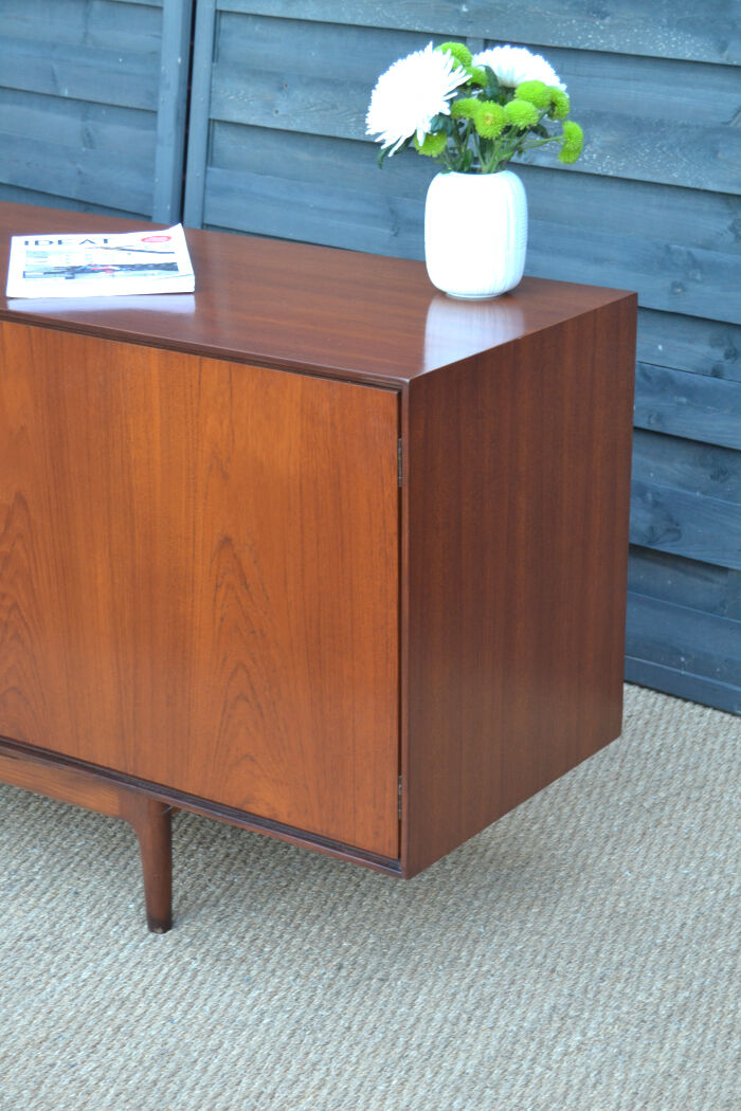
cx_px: 370
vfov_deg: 28.1
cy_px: 556
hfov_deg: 18.9
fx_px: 2223
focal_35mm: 72
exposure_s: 1/50
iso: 800
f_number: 5.3
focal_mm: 48
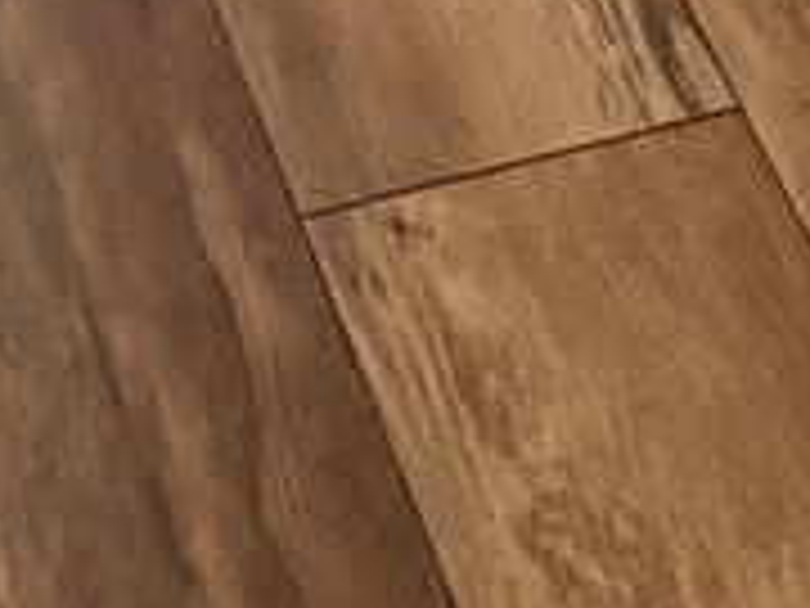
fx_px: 4797
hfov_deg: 9.7
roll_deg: -0.7
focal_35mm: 205
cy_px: -2765
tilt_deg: -8.2
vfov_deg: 5.2
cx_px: 387
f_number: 1.78
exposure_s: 1/60
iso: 500
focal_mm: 6.76
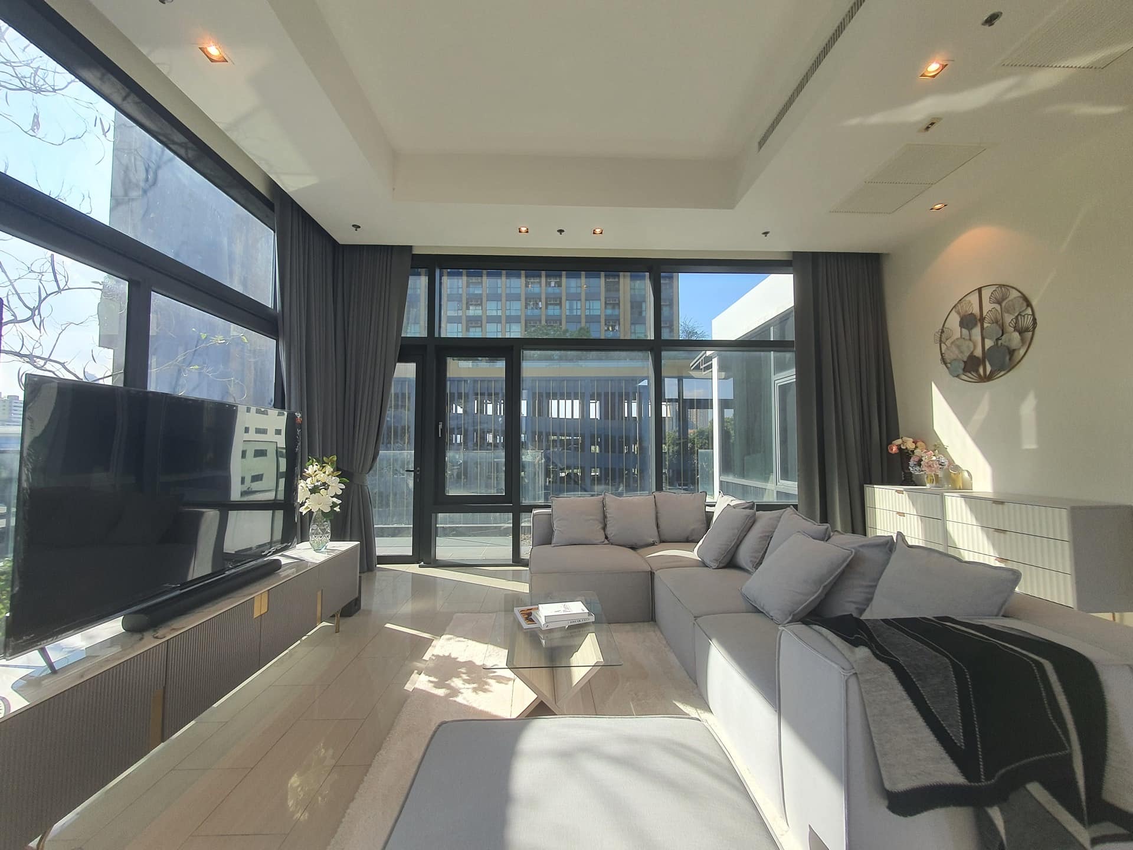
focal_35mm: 13
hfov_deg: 106.2
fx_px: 425
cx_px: 566
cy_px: 425
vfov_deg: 89.9
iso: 50
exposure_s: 1/100
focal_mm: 1.8
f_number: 2.2
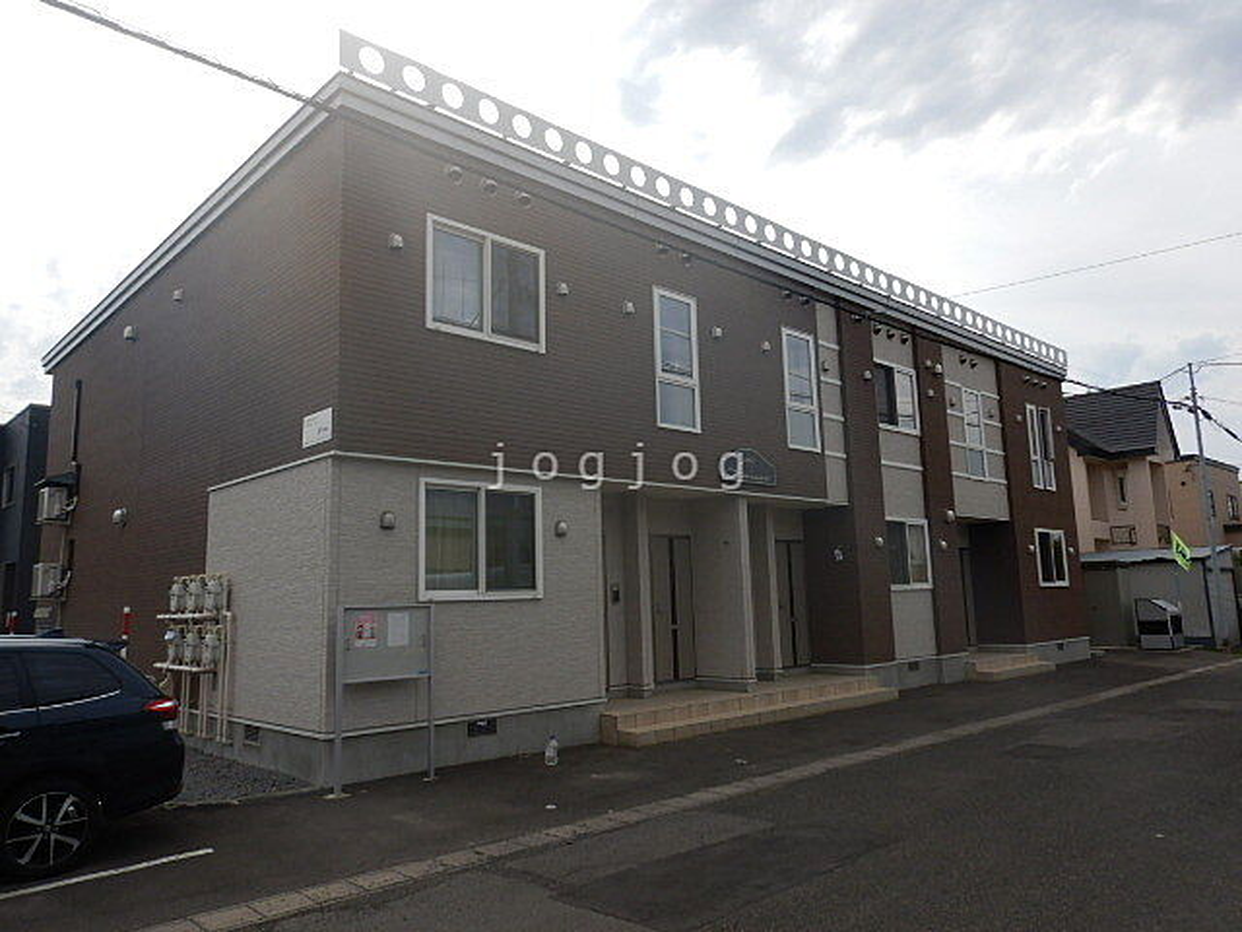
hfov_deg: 71.6
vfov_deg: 56.8
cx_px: 621
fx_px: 861
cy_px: 466
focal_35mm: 24
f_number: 4.1
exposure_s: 1/1000
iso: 125
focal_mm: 4.3
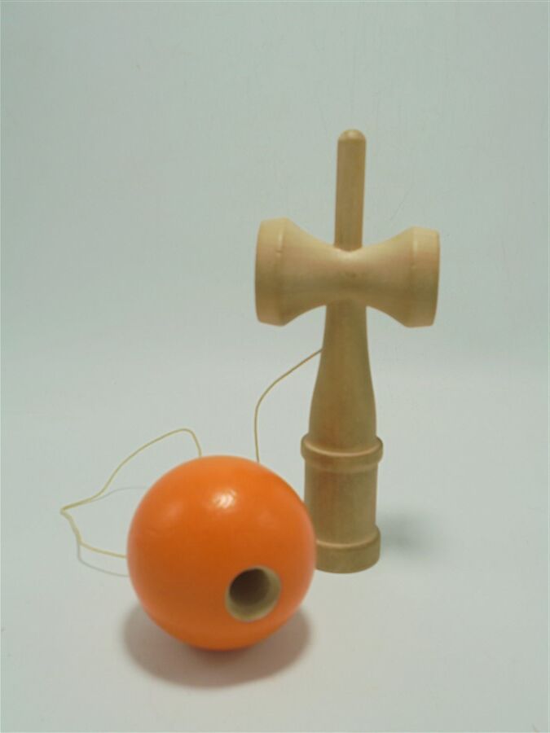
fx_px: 805
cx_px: 275
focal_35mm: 38
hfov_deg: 37.7
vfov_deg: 49.0
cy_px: 366
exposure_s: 1/80
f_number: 4.2
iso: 100
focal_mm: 6.9
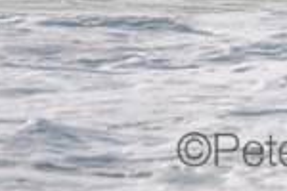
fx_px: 16908
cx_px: 482
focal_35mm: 2121
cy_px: -184
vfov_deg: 0.6
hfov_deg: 1.0
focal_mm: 400
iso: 250
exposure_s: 1/2000
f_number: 5.6
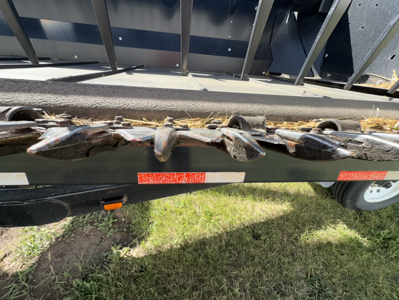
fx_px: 161
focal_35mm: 14
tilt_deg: -33.4
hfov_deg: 102.1
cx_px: 200
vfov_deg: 85.7
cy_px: 150
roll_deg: -5.4
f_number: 2.2
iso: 16
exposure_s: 1/223
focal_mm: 2.22
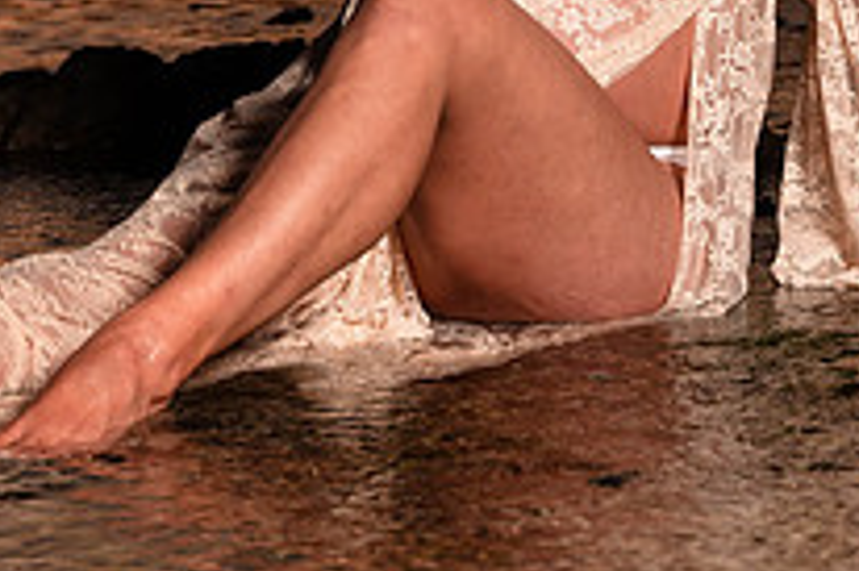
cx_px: 263
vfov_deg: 6.3
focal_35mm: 215
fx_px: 5126
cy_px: -364
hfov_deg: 9.6
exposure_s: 1/2000
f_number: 4
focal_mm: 64
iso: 64
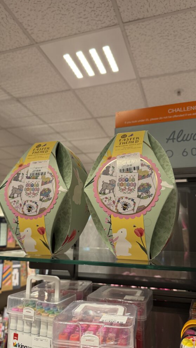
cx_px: 101
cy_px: 177
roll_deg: -1.1
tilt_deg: +12.6
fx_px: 249
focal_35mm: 27
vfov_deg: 69.9
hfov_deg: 42.9
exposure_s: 1/71
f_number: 1.78
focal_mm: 6.76
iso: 200
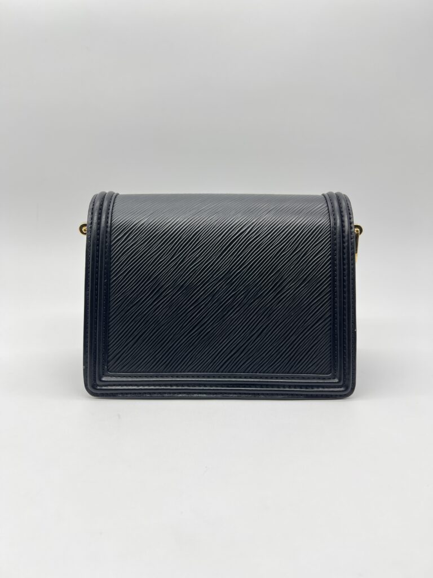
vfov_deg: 67.3
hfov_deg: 53.1
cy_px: 289
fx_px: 434
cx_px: 216
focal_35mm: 26
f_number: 1.5
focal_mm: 5.7
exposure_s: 1/124
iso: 32
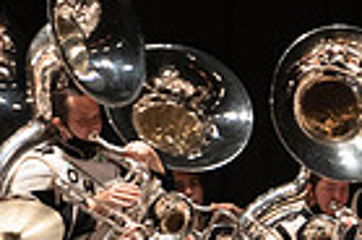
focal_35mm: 836
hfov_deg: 2.5
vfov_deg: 1.6
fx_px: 8387
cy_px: 472
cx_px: 729
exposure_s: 1/500
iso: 2500
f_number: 2.8
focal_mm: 200
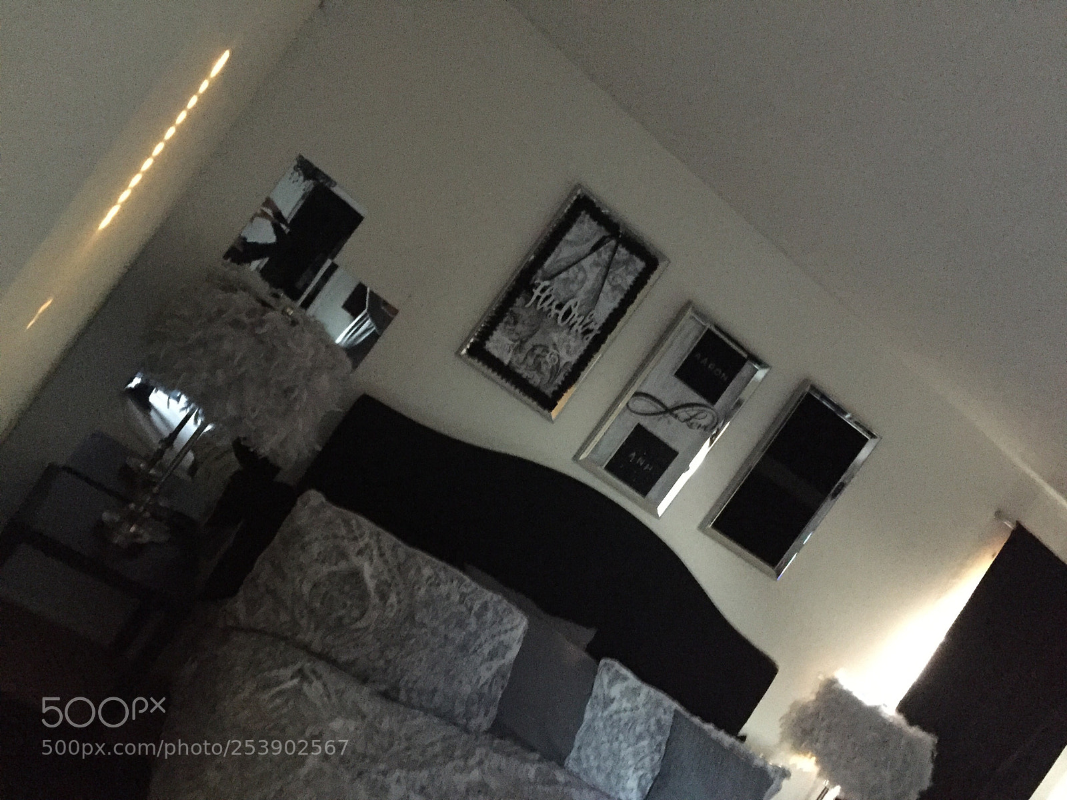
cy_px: 400
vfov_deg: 48.2
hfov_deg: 61.7
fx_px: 894
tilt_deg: +0.9
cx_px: 534
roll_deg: -35.0
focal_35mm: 29
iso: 1250
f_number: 2.2
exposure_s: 1/15
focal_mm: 4.15
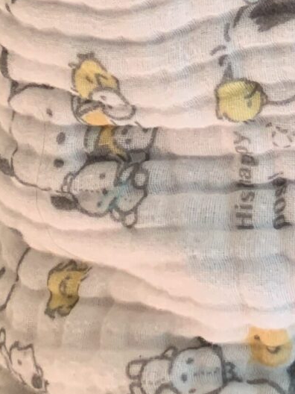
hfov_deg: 11.5
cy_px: -365
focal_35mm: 126
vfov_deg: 13.6
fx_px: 1432
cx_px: 367
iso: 125
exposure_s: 1/60
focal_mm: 4.25
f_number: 1.8
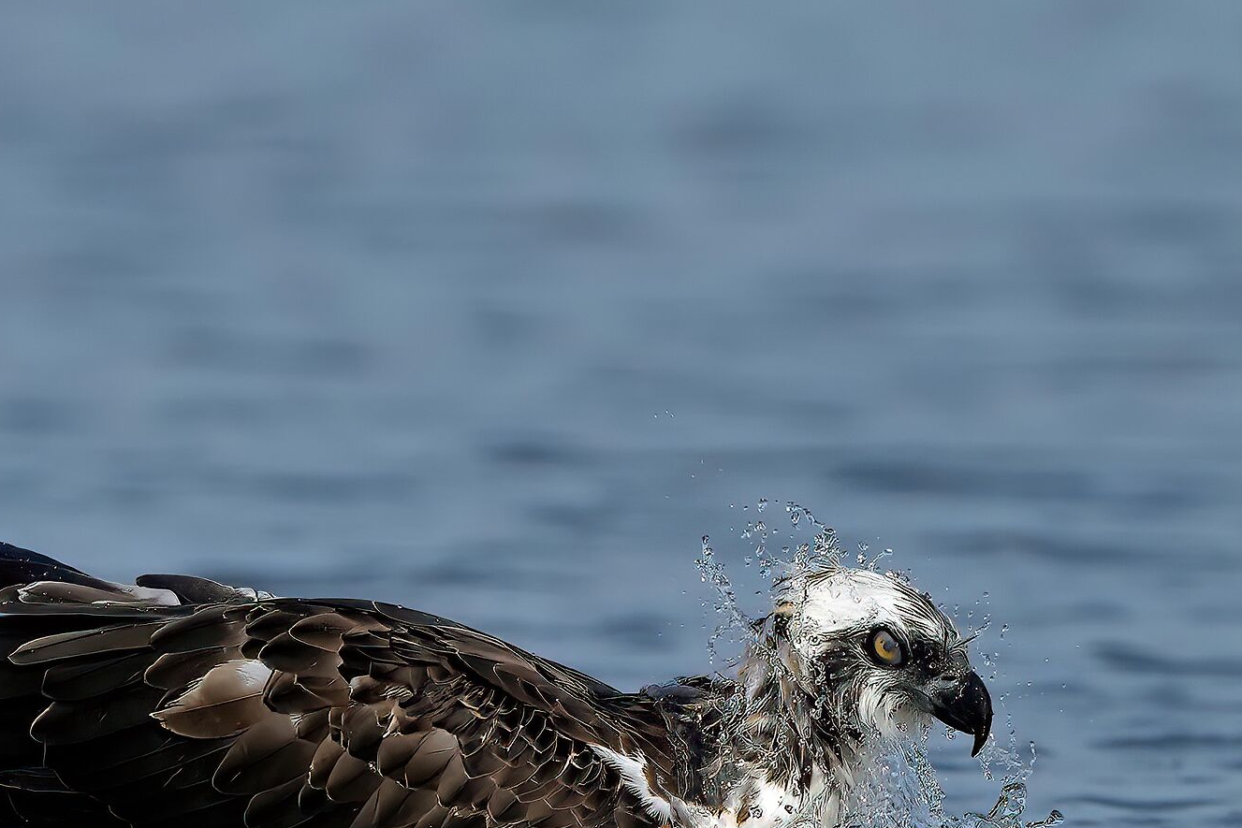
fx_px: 37434
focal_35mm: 1085
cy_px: 687
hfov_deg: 1.9
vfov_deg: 1.3
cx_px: 498
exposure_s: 1/3200
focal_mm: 600
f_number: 5.6
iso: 400
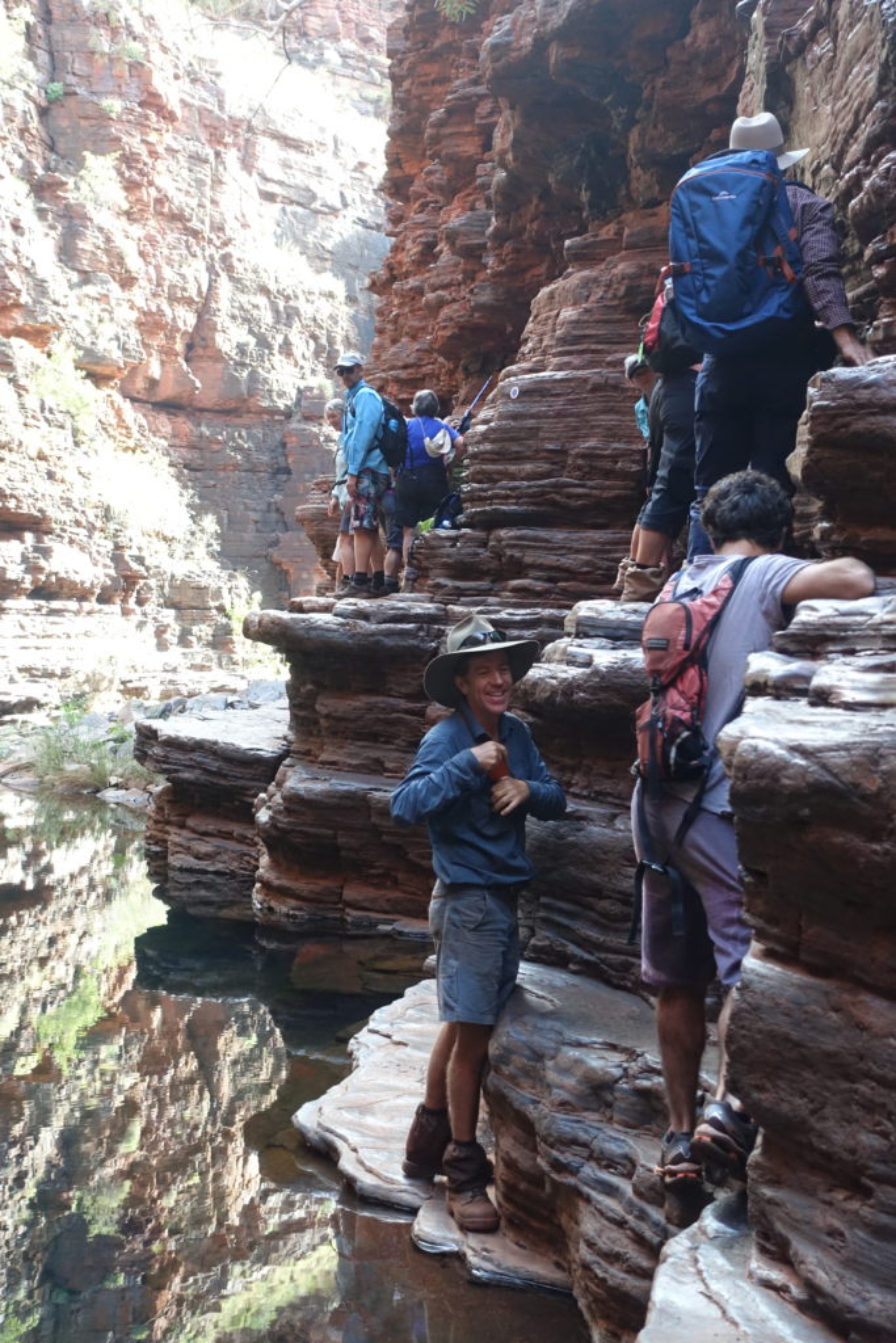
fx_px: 1754
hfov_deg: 28.7
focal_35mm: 47
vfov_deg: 41.9
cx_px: 448
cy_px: 672
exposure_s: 1/250
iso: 1000
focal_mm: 17.27
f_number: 2.8
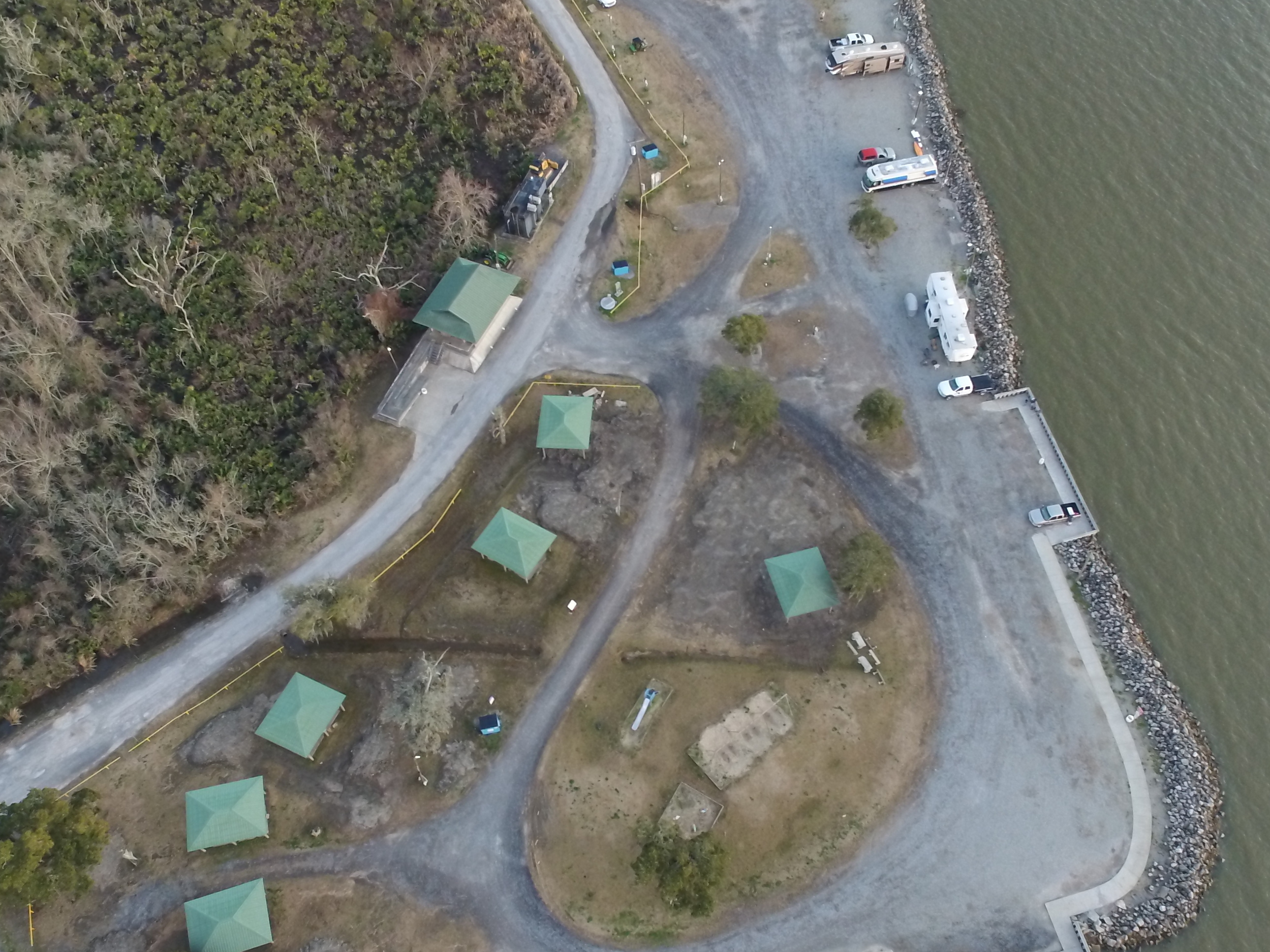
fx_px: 1137
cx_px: 650
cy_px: 550
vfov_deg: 45.3
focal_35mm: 31
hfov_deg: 58.4
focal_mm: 3.61
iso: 301
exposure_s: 1/12.5
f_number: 2.8
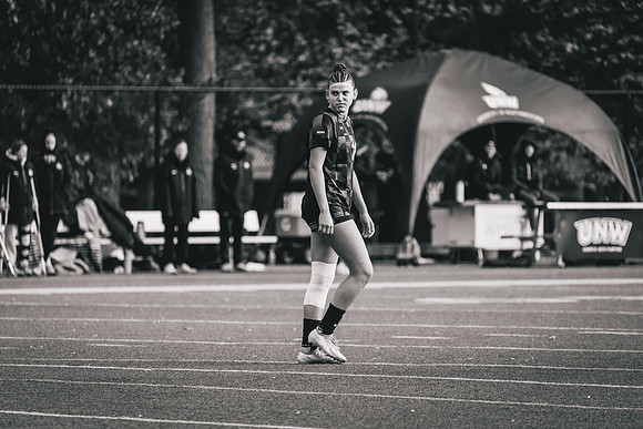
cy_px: 214
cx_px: 322
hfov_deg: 6.1
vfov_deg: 4.1
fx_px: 6020
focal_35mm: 337
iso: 800
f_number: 6.3
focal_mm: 336
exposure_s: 1/1000
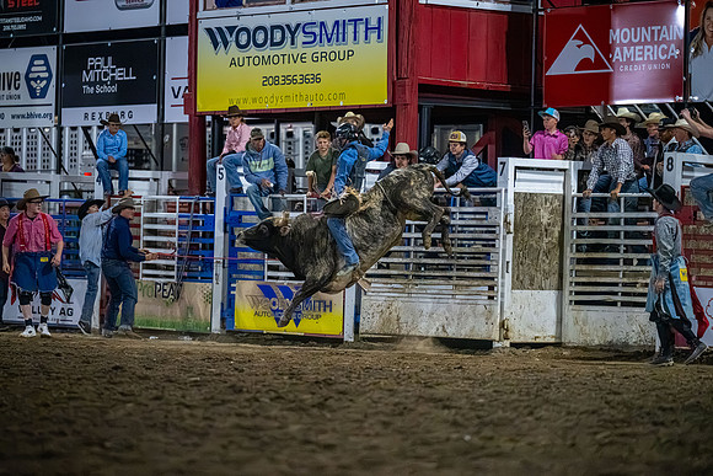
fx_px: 3201
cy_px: 255
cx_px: 369
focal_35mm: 162
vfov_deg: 8.5
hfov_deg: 12.7
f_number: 2.8
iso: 6400
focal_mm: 150
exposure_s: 1/800
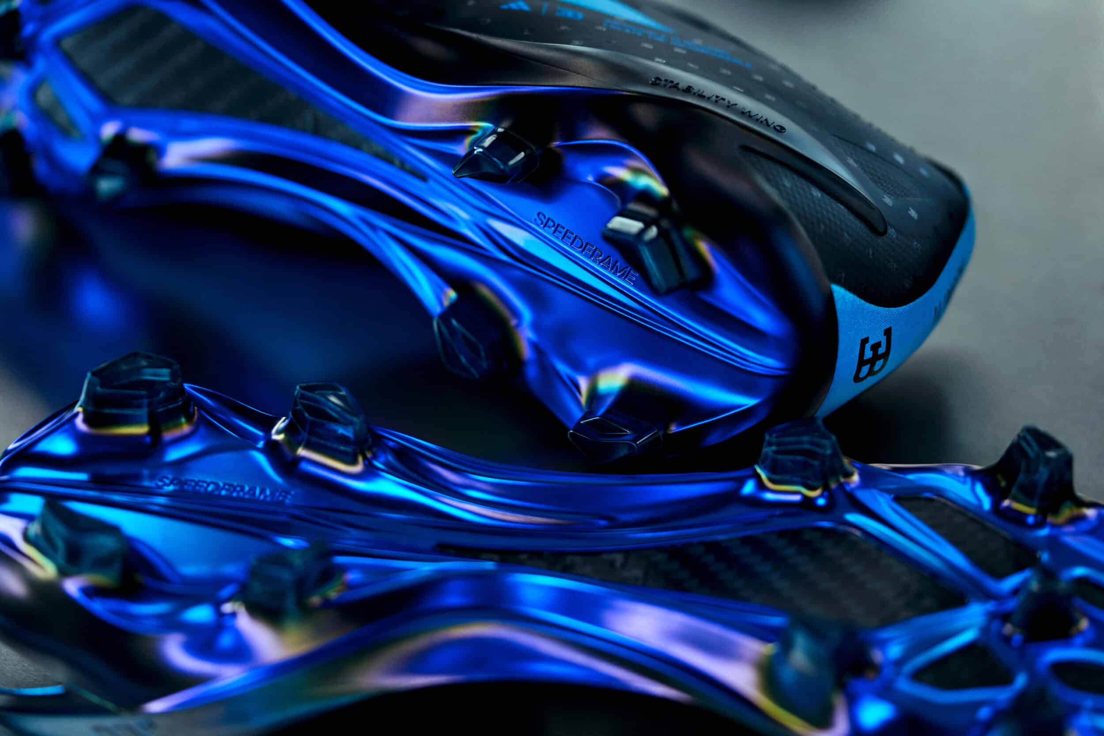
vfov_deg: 15.2
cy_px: 368
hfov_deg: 22.6
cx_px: 552
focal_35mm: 90
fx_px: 2760
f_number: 2.8
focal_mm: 90
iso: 640
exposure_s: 1/320
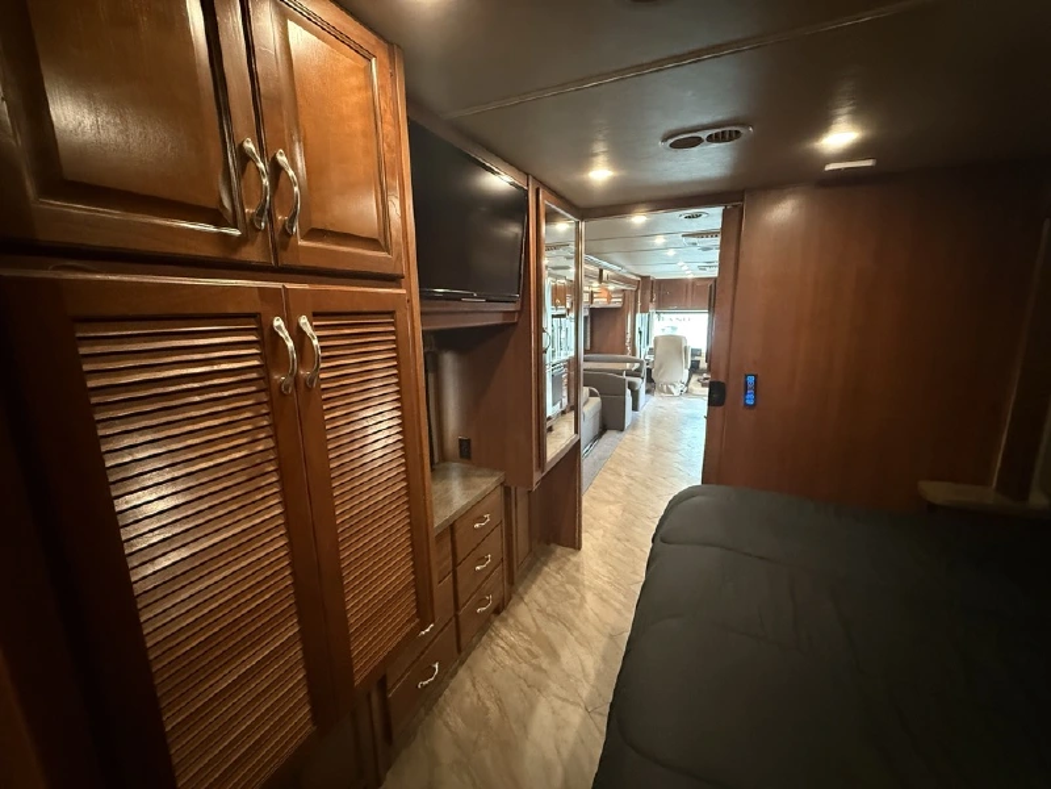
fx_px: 425
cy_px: 394
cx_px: 526
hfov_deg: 102.1
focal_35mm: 14
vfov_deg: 85.7
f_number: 2.2
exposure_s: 1/40
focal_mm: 2.22
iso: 1000
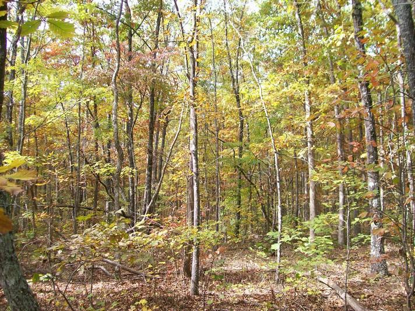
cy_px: 156
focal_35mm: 36
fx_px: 431
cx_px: 208
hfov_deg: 51.4
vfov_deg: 39.6
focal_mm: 6
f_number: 2.7
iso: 80
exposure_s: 1/118
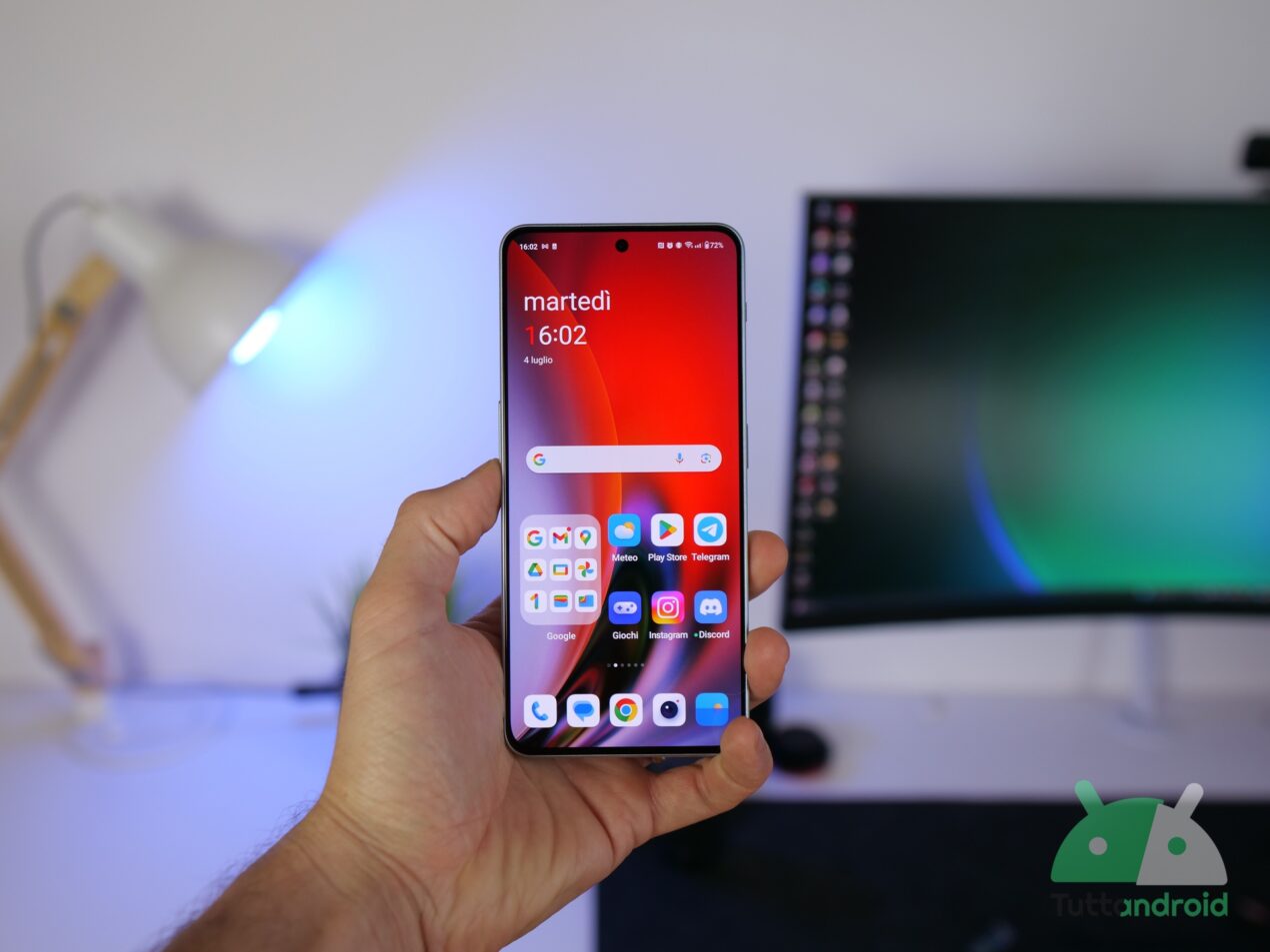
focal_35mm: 32
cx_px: 635
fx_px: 1174
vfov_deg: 44.2
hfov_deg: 56.8
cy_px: 476
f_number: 1.8
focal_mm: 16
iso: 200
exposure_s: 1/100
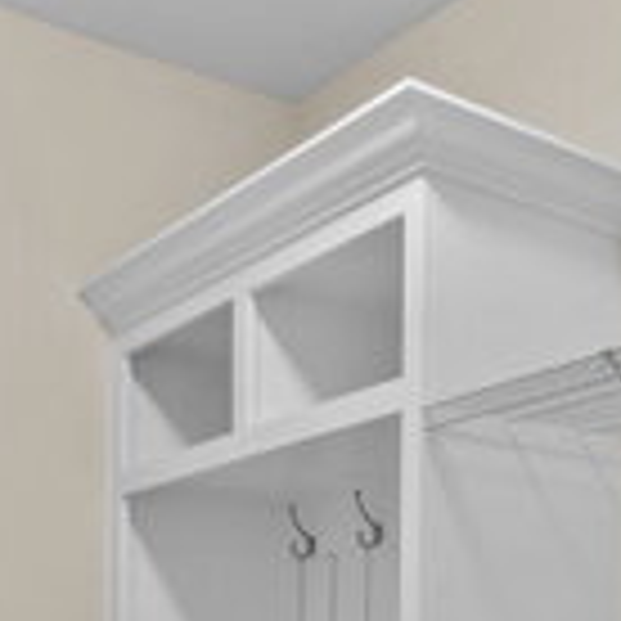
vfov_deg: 25.0
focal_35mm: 62
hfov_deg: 24.7
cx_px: 767
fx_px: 1258
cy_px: 742
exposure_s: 1.6
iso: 160
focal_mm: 14
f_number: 8
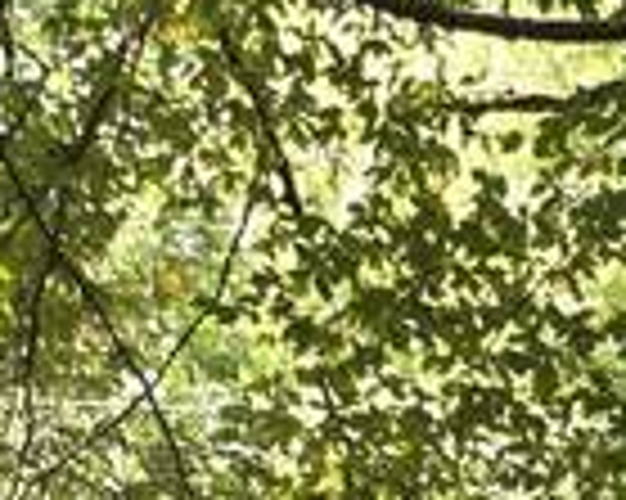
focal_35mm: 155
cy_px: 1955
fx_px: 2870
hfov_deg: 11.1
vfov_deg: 7.4
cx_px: 1333
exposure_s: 1/120
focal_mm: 5.4
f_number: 1.8
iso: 40
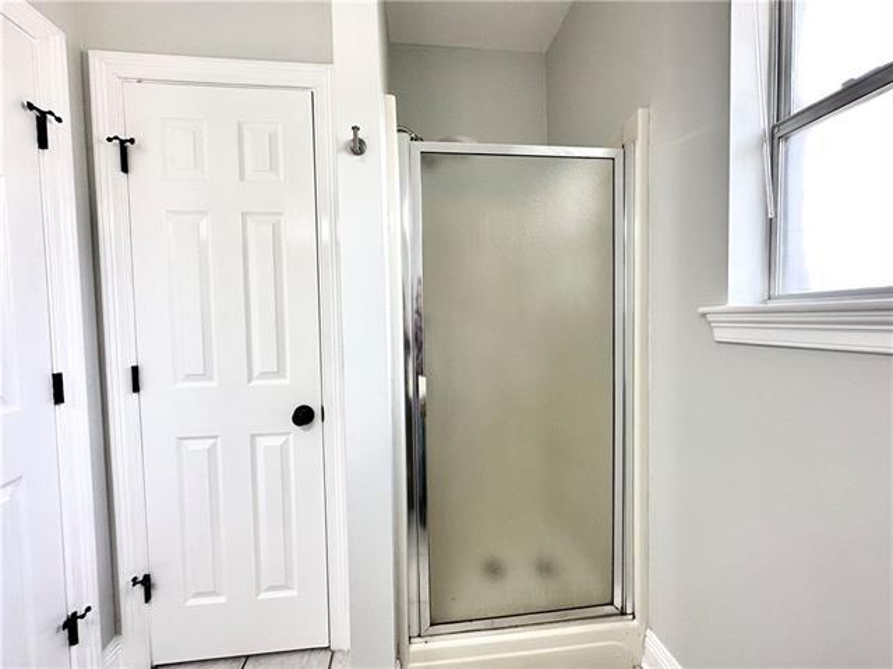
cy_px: 334
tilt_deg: -3.0
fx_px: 361
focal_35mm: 14
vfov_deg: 85.7
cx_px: 446
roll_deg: +0.2
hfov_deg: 102.1
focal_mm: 2.22
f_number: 2.2
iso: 100
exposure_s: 1/120
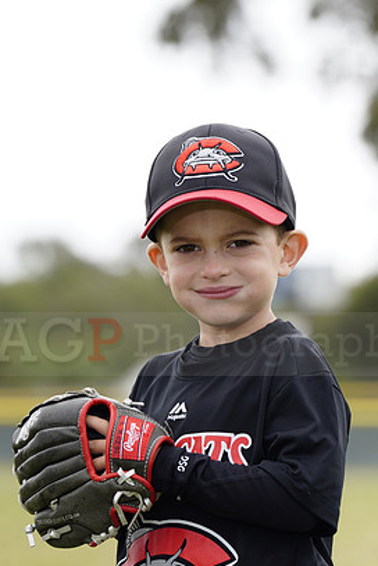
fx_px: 4205
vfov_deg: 7.7
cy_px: 332
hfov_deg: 5.1
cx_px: 234
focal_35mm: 267
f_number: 5.6
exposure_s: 1/250
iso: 100
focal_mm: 188
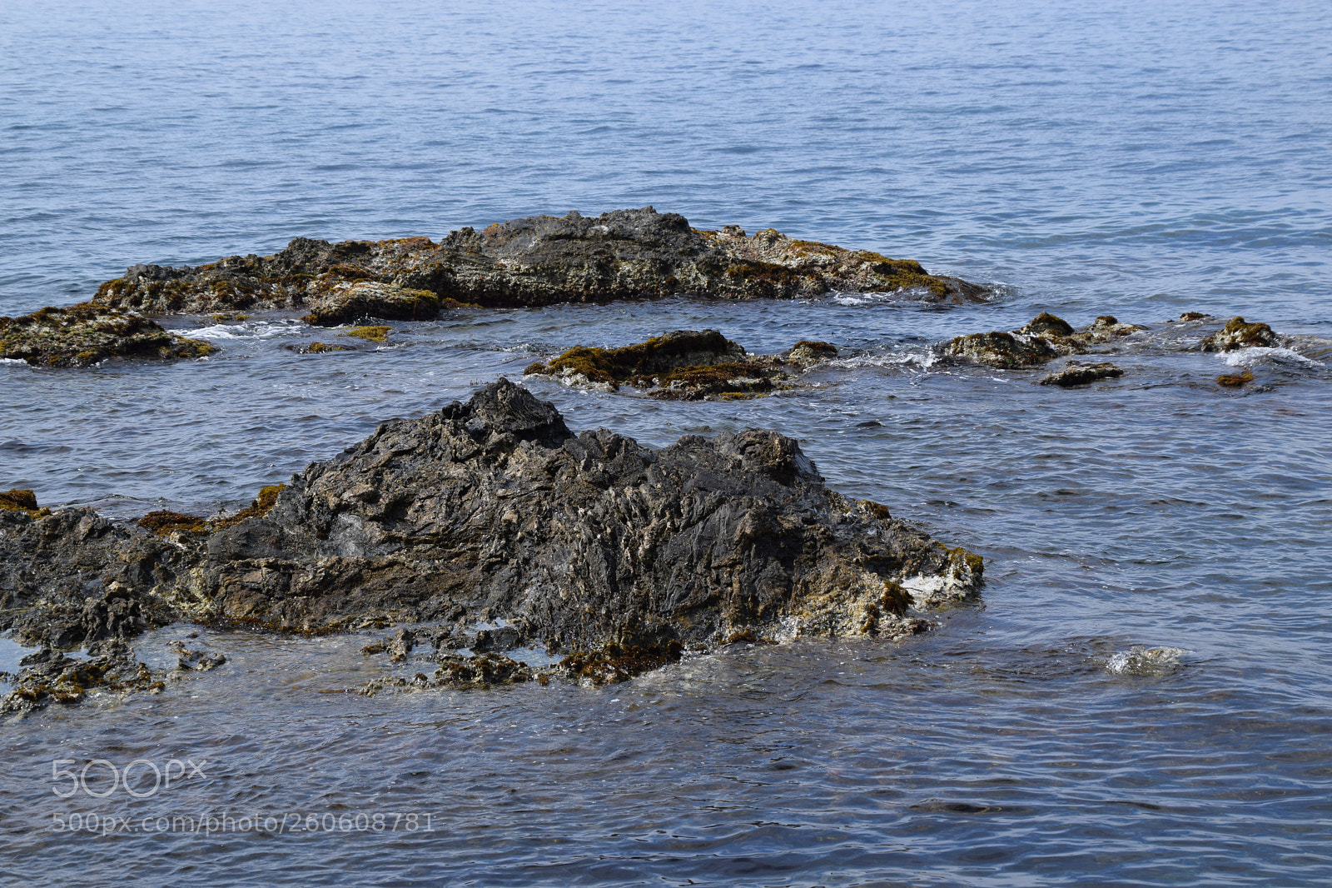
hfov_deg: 24.2
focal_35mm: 84
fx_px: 3107
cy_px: 444
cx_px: 666
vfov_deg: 16.3
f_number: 10
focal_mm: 56
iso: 200
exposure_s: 1/400
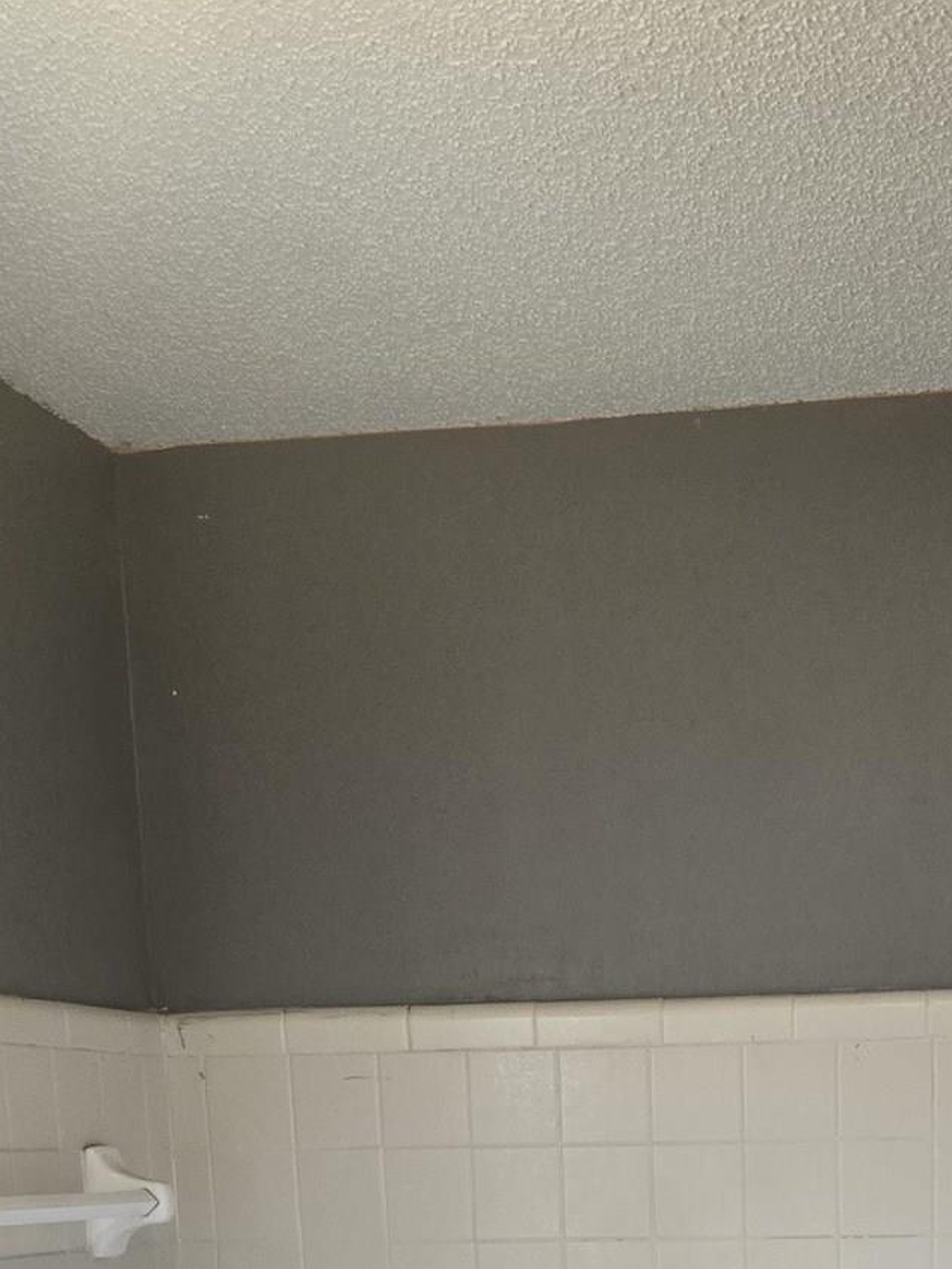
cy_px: 1613
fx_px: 2310
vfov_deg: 26.5
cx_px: 736
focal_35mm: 63
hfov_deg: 23.0
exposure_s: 1/120
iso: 125
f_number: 1.8
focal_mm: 5.4
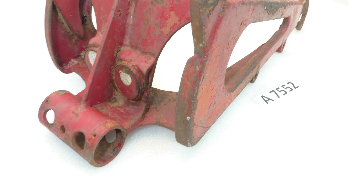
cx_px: 171
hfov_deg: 67.9
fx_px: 258
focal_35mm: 28
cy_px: 73
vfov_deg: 41.2
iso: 80
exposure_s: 1/10
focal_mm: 4.1
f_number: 3.3
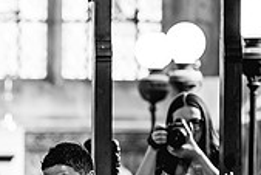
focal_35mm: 477
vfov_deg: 2.9
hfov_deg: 4.3
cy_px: 262
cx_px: -125
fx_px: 3461
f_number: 2.5
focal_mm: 135
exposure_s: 1/160
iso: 800
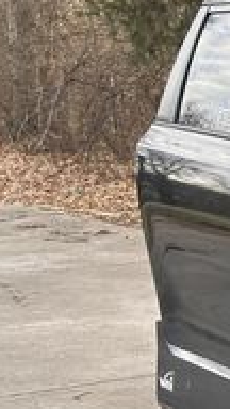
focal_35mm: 131
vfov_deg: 16.3
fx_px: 1420
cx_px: 458
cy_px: 332
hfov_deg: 8.8
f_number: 1.78
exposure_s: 1/170
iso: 80
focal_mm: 6.86
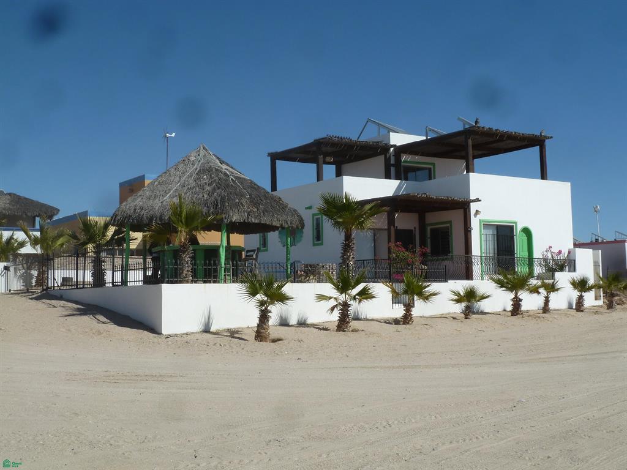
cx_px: 314
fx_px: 797
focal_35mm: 44
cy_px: 235
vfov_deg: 32.9
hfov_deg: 42.9
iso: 80
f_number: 5.6
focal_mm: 7.3
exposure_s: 1/640
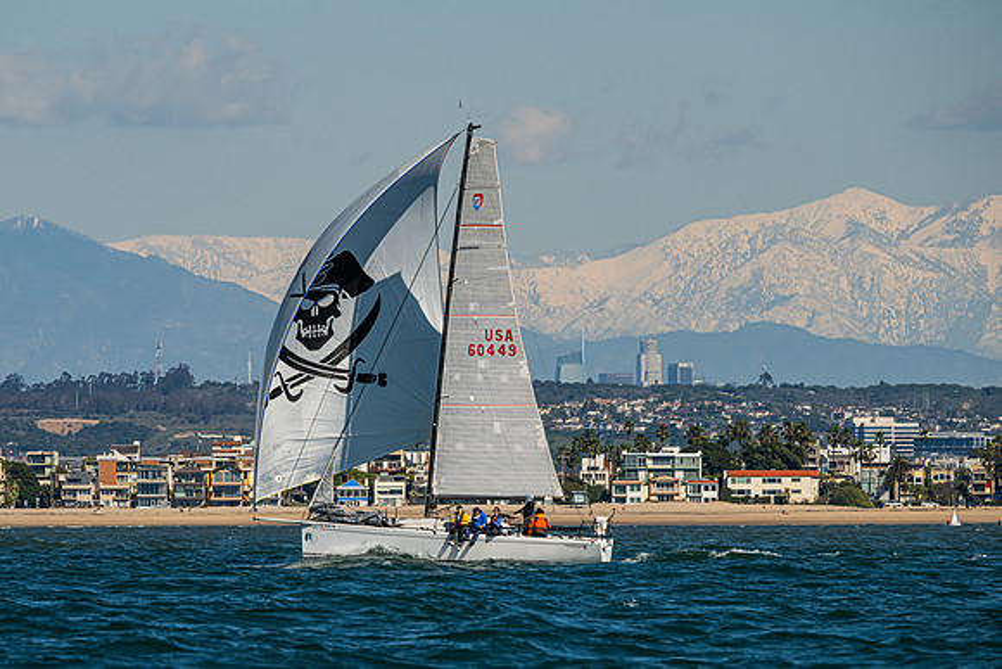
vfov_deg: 3.3
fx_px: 11506
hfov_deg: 5.0
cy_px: 427
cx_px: 406
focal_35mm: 413
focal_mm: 320
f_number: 9
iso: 400
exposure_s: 1/2000
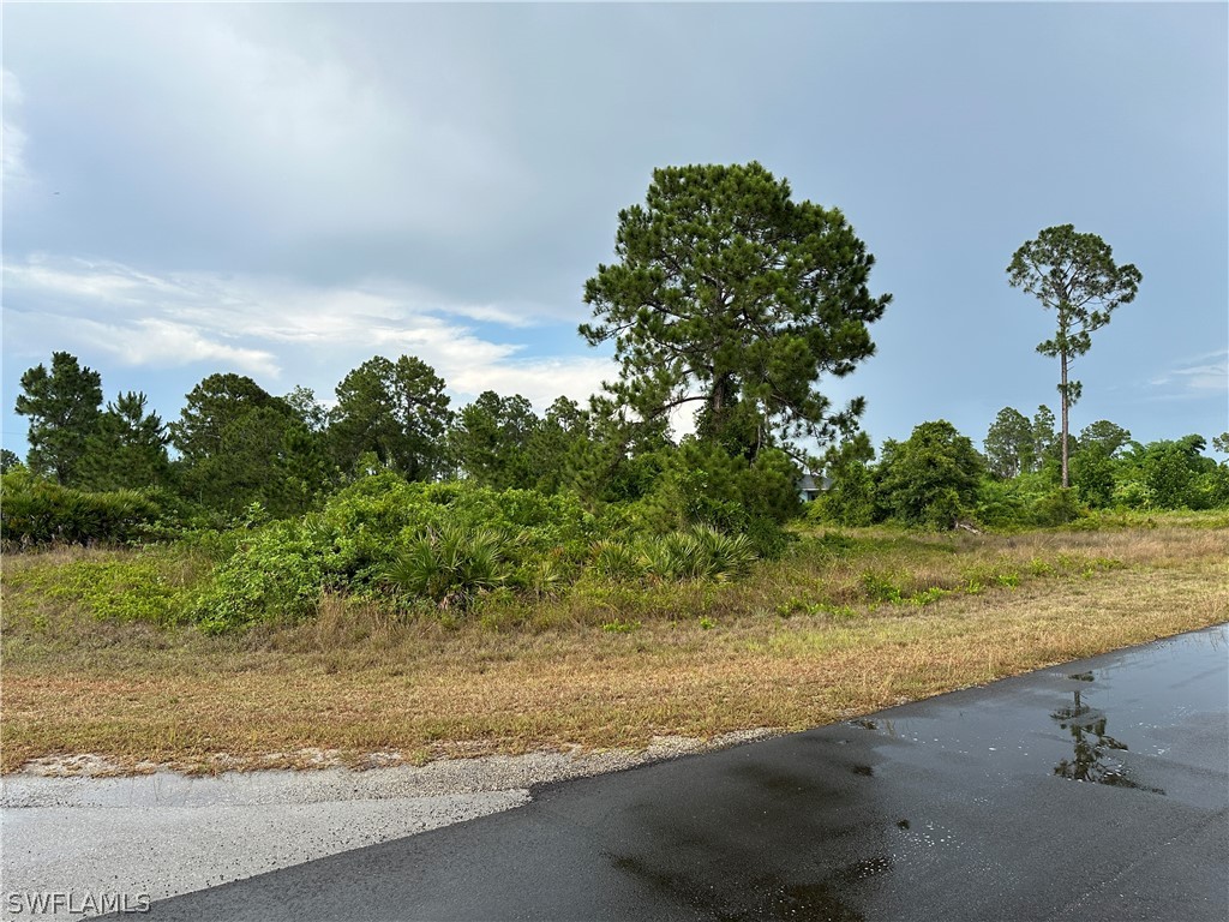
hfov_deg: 71.6
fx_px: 852
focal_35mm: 24
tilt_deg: +3.3
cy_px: 461
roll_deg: +1.0
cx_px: 614
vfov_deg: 56.8
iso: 80
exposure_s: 1/2110
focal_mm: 6.86
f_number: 1.78
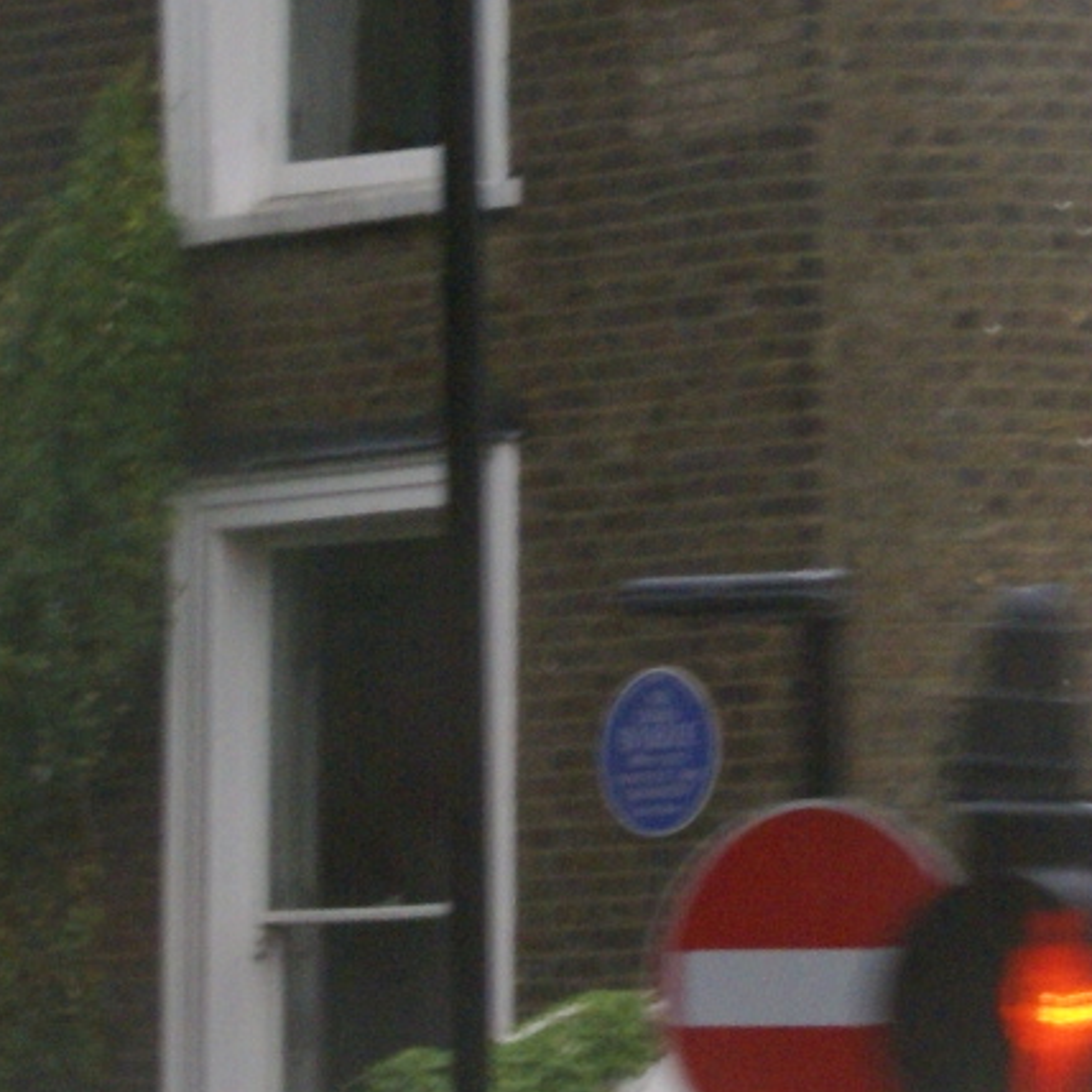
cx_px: 1212
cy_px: 263
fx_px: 10207
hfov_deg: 6.1
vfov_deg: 6.1
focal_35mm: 286
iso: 400
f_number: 5.6
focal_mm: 50
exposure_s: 1/30
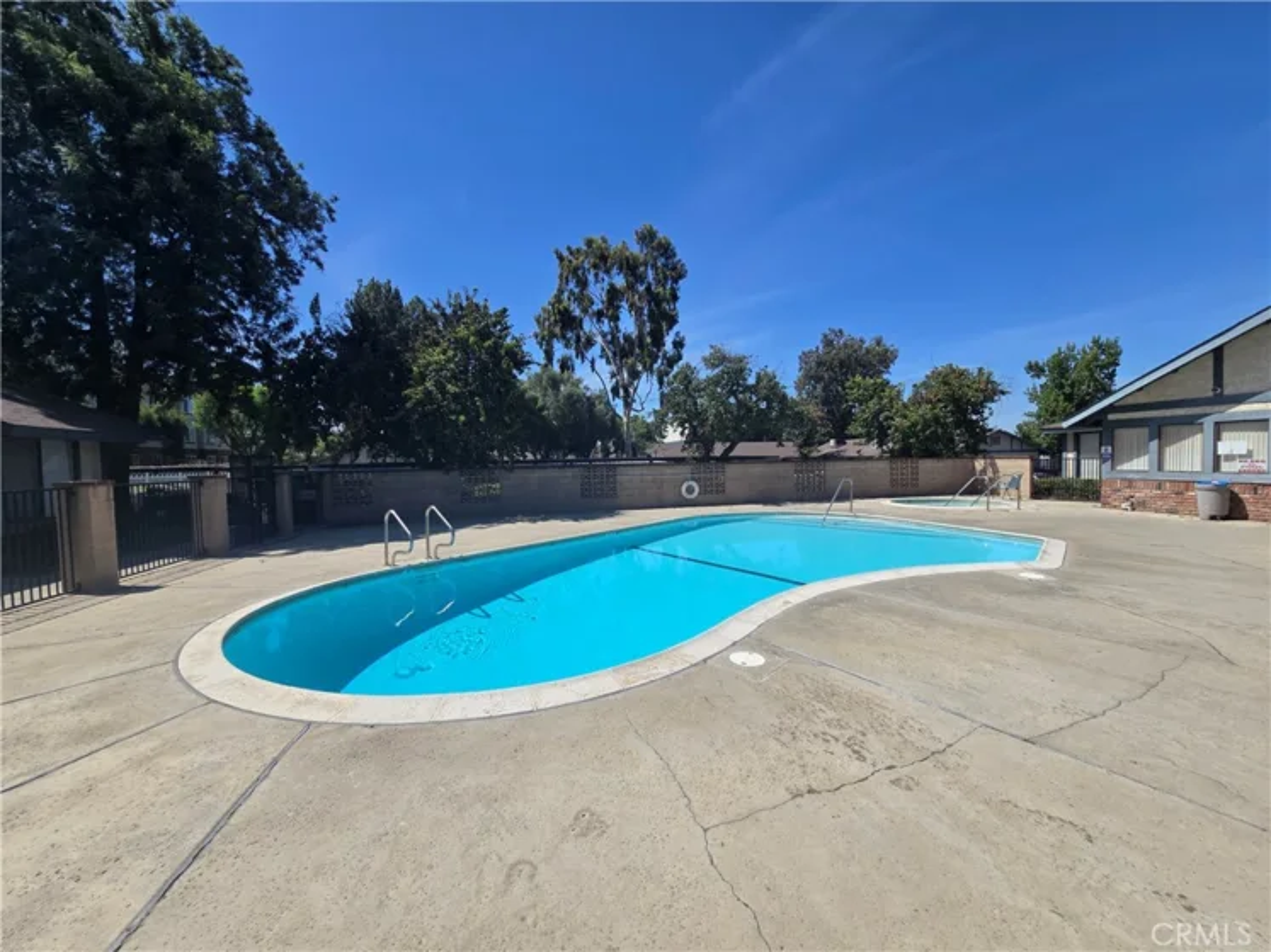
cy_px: 476
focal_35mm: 13
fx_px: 477
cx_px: 636
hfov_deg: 106.2
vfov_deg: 89.9
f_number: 2.2
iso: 50
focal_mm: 2.2
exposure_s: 1/3177
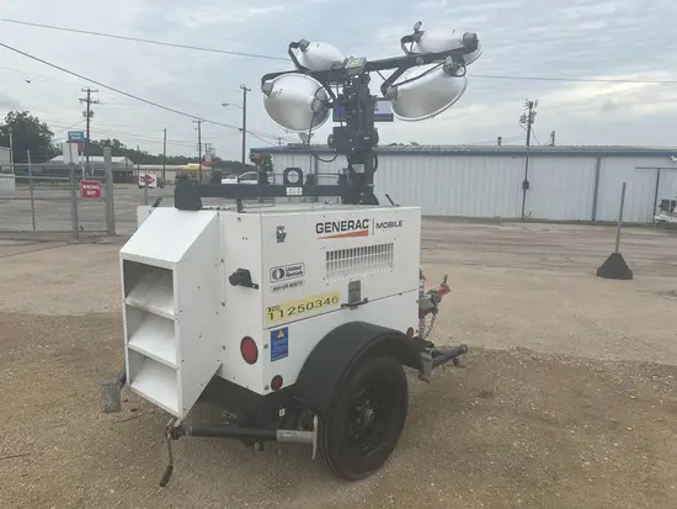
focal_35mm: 26
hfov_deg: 67.3
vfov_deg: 53.1
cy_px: 254
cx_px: 338
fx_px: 509
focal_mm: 5.96
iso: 50
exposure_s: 1/961
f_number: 1.6
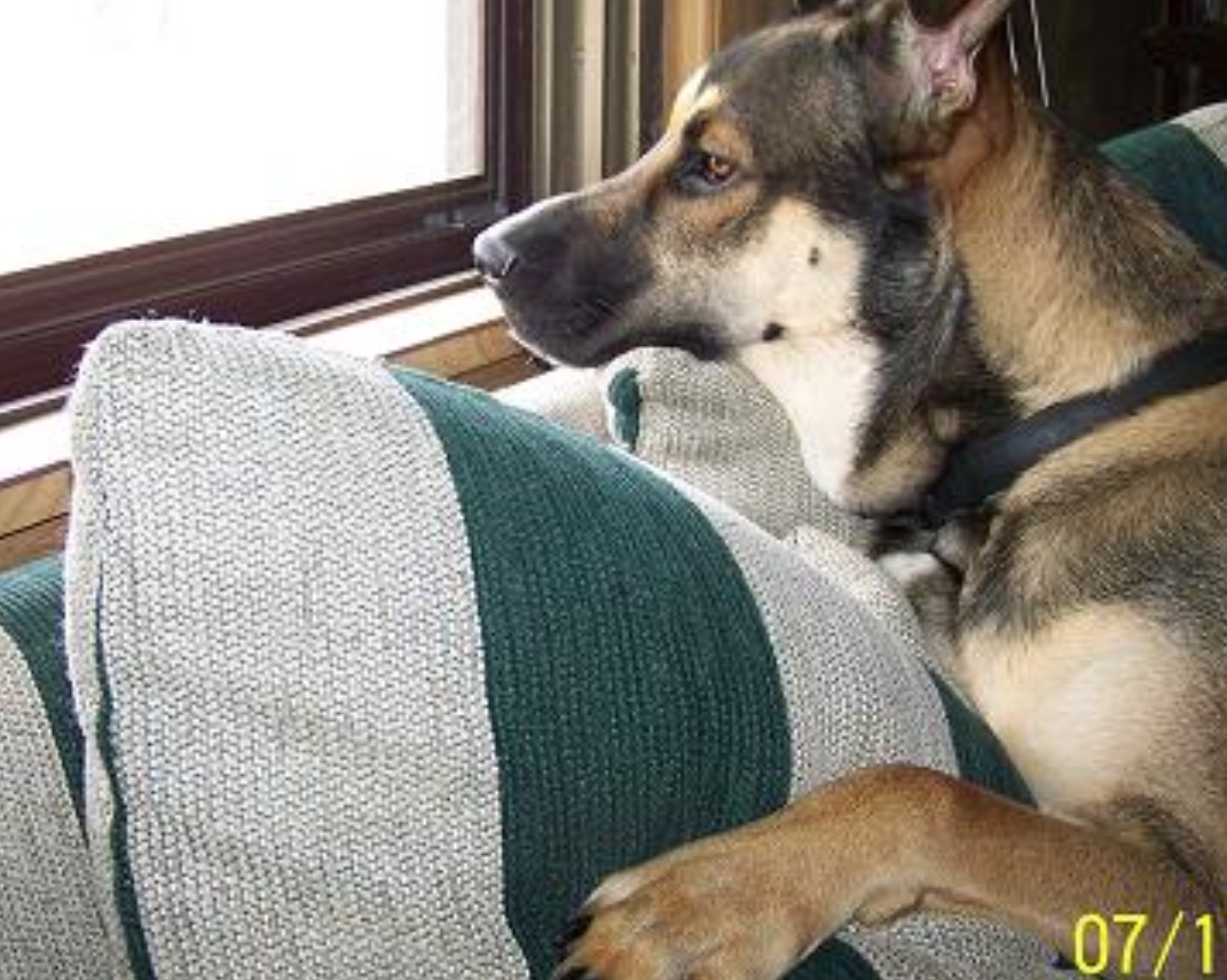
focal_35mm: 59
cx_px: 583
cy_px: 399
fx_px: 2141
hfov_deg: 32.0
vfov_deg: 25.7
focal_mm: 6.3
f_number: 2.8
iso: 160
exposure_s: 1/60
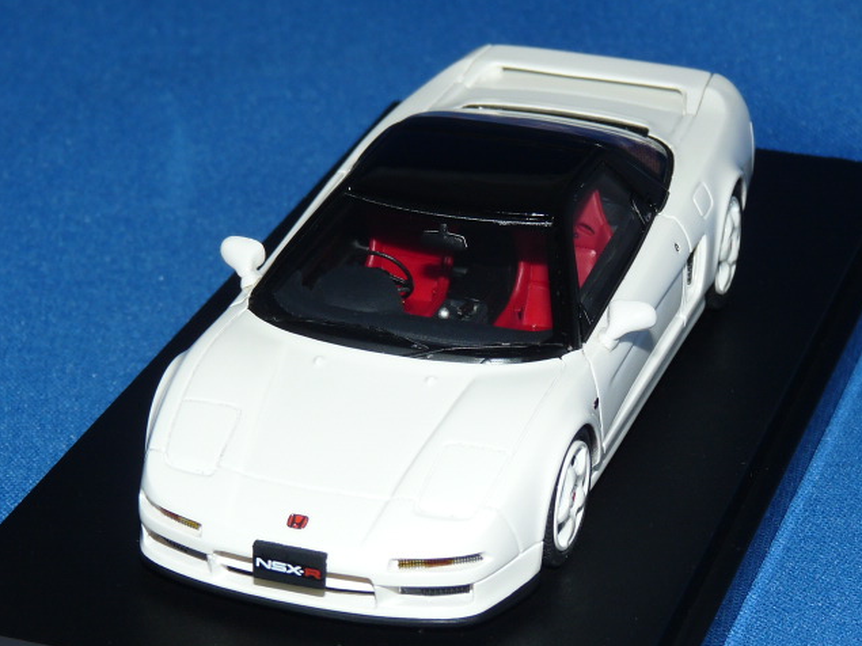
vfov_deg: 12.3
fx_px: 2988
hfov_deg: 16.4
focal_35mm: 120
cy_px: 323
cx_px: 432
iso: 100
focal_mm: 11.9
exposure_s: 1/125
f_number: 4
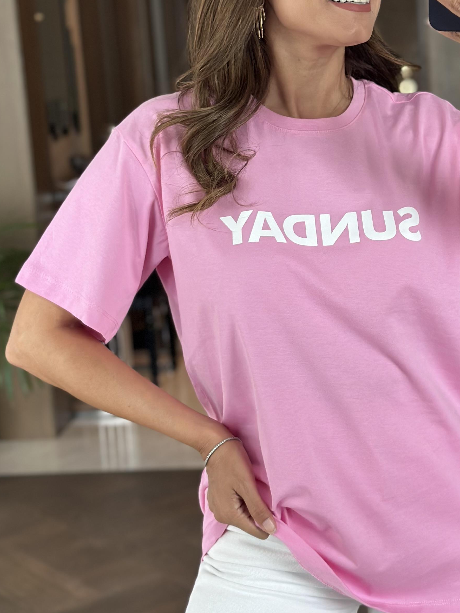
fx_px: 1453
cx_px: 311
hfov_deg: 17.9
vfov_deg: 23.8
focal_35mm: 82
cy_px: 223
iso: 200
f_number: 1.78
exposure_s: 1/60
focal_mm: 6.86
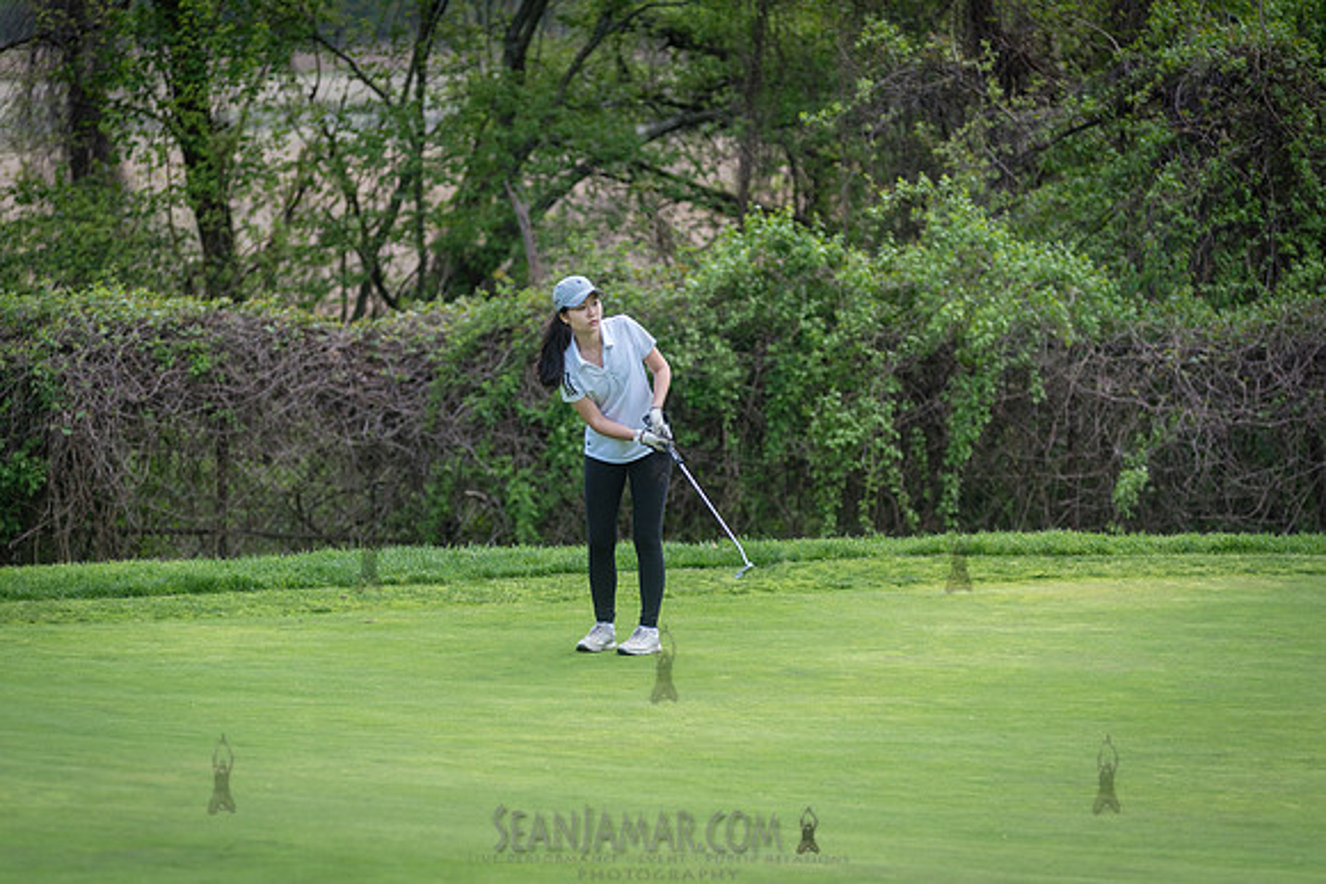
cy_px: 417
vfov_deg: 7.2
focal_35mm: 191
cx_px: 580
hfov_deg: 10.7
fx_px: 7053
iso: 400
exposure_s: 1/2000
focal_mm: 170
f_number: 3.5
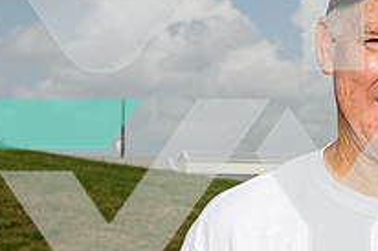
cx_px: 420
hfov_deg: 15.2
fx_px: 1374
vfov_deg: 10.4
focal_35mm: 131
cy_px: 189
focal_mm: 45
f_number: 11
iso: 100
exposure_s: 1/250
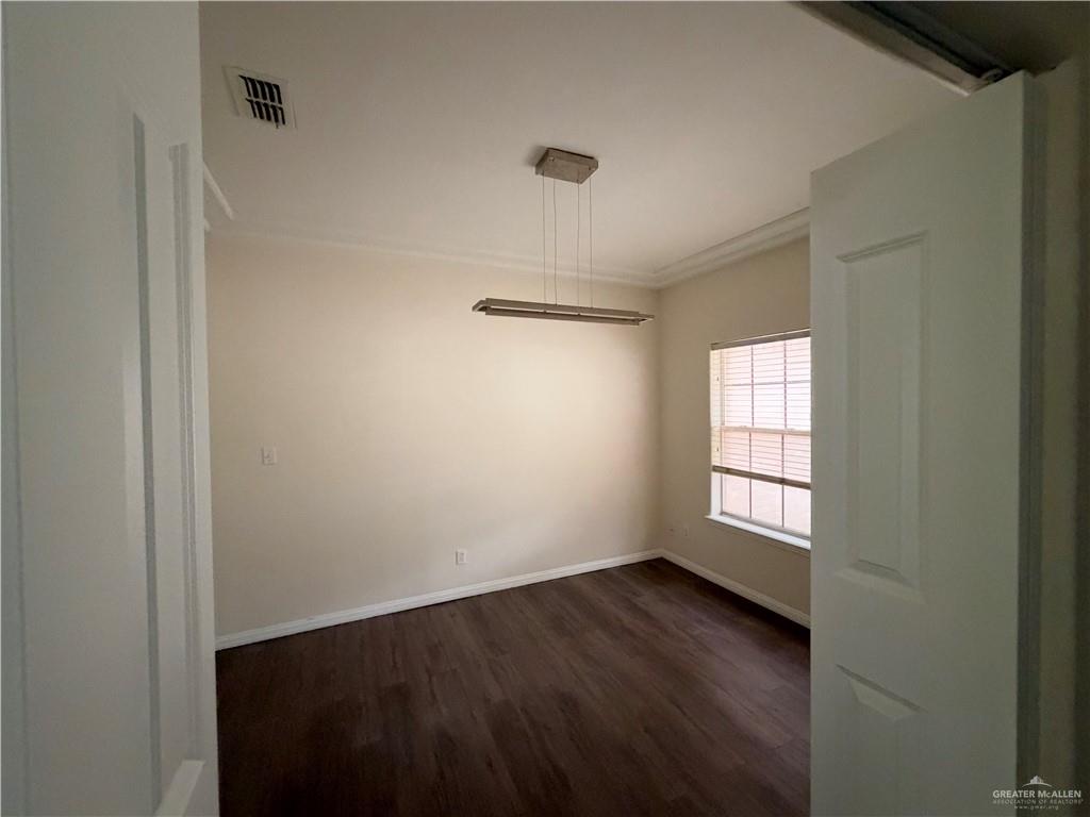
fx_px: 441
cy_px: 408
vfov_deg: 85.7
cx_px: 545
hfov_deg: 102.1
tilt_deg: -1.5
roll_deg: +1.7
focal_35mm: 14
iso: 1250
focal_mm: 2.22
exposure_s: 1/60
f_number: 2.2
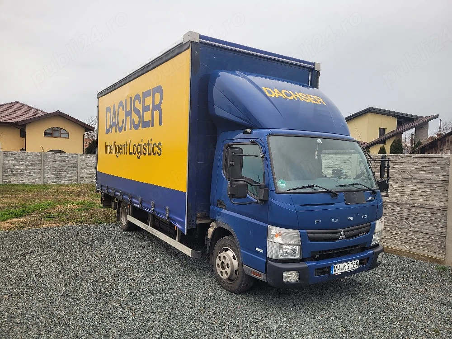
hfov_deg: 67.3
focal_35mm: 26
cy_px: 170
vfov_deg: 53.1
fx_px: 339
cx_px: 226
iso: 40
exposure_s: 1/141
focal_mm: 5.4
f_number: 1.8
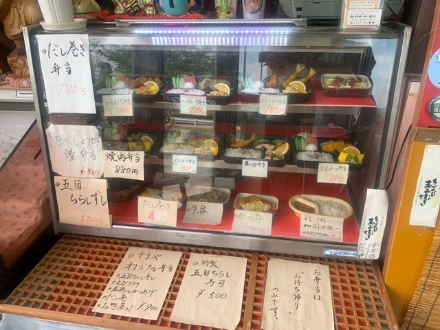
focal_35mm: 26
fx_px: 330
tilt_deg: -27.7
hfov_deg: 67.3
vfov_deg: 53.1
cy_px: 165
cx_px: 220
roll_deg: +1.6
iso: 25
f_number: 1.8
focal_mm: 4.25
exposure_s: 1/173
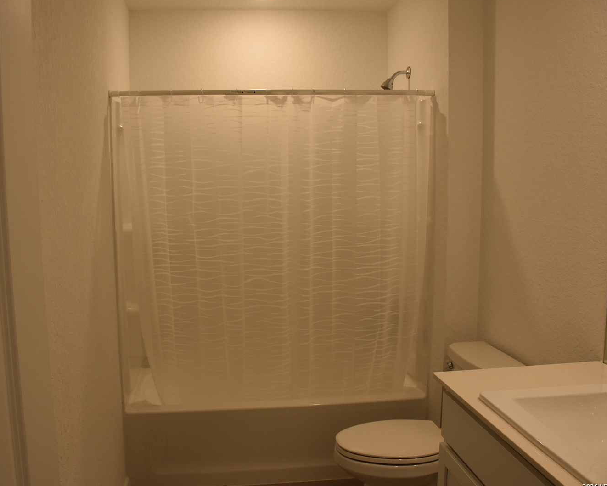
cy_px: 242
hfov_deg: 56.9
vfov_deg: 47.1
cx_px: 260
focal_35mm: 31
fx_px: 557
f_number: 5
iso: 400
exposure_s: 1/100
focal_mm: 18
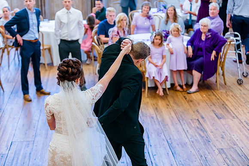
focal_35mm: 73
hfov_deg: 27.6
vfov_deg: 18.6
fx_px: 506
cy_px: 83
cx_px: 121
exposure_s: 1/500
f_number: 2.8
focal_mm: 70
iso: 2000
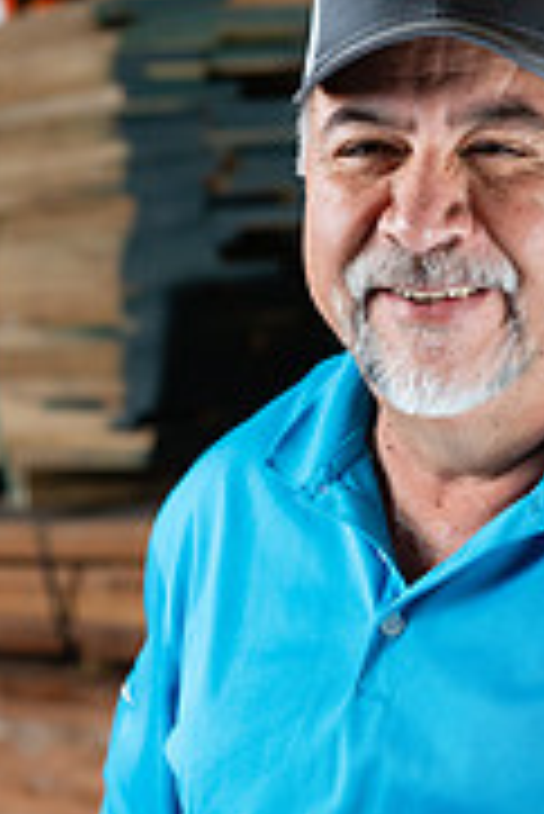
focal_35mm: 211
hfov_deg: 6.5
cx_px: 477
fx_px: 4773
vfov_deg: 9.7
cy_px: 783
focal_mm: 85
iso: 400
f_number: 5.6
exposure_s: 1/60
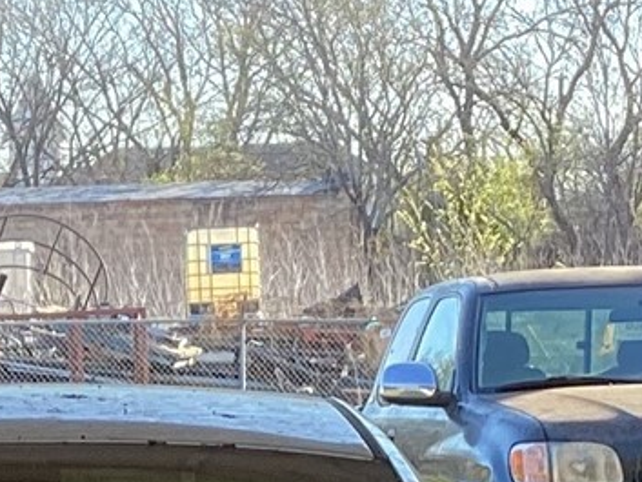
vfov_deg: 8.1
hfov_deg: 10.9
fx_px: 3339
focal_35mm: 180
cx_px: 31
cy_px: 633
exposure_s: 1/120
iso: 25
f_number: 2.4
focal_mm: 3.3
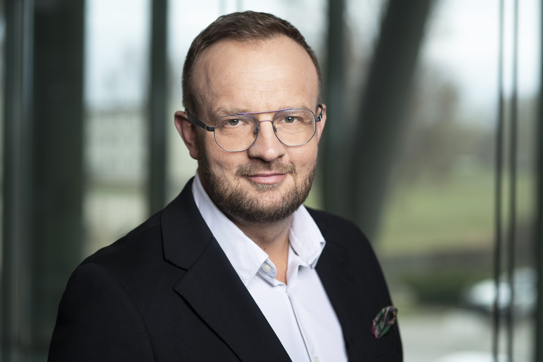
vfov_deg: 16.1
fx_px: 1282
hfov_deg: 23.9
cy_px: 181
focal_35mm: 85
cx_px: 272
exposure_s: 1/125
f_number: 3.5
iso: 100
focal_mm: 85
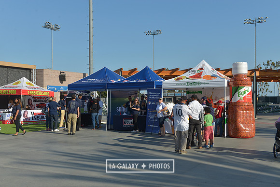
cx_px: 140
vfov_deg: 30.5
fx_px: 342
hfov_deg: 44.5
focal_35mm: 44
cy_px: 94
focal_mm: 44
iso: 100
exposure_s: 1/400
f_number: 8
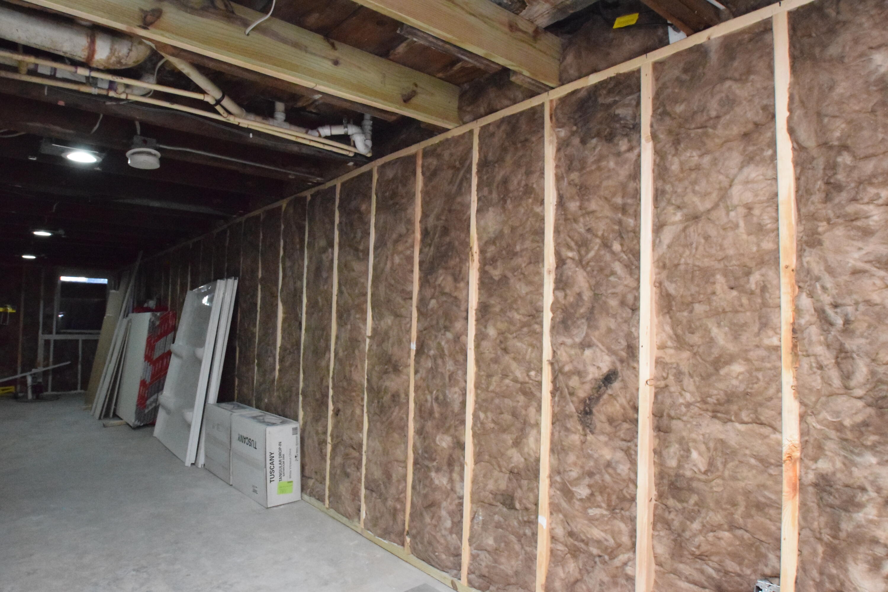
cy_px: 296
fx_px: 555
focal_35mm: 22
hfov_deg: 77.3
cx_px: 444
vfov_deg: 56.1
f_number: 14
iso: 12800
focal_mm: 15
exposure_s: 1/200
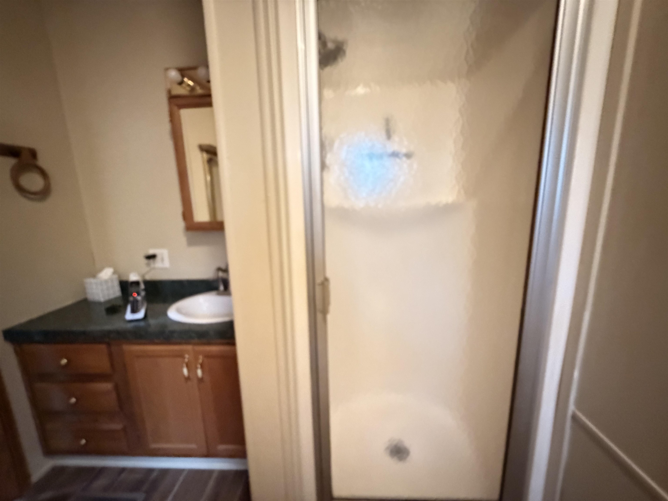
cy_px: 250
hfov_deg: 102.1
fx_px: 270
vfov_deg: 85.7
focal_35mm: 14
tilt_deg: -11.0
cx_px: 334
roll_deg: +1.8
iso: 2500
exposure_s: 1/17
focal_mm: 2.22
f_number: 2.2
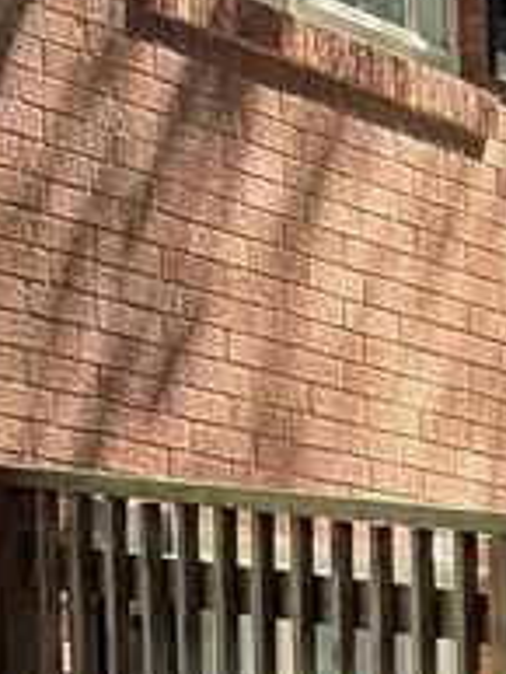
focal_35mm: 259
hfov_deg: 5.6
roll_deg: +1.9
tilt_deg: -5.3
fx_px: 5042
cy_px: 1620
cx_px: 1106
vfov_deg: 7.2
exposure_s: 1/214
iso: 100
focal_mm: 5.96
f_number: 1.6
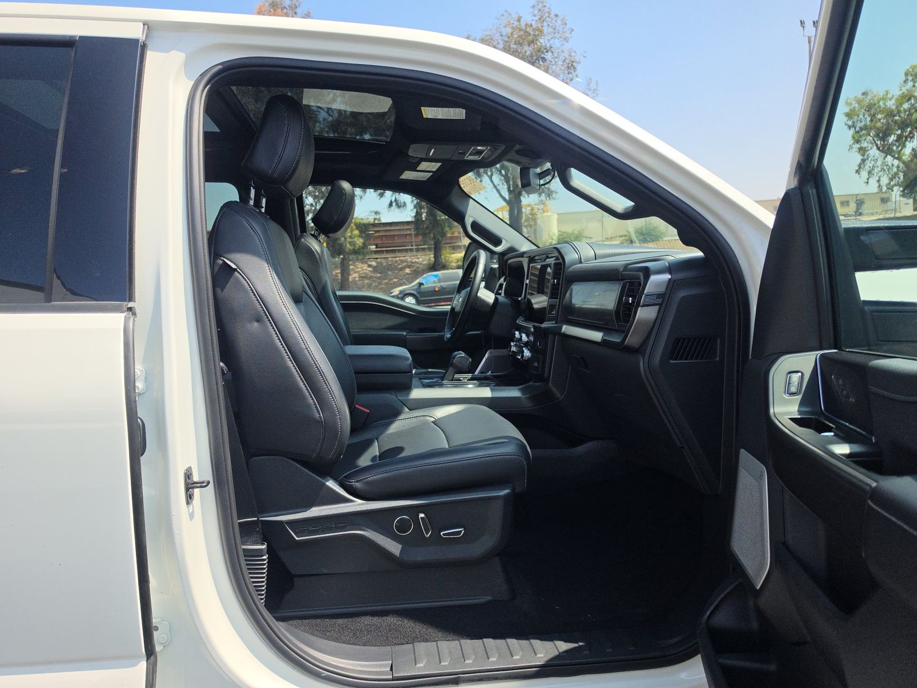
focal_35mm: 23
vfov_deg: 58.9
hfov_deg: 73.9
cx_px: 458
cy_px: 344
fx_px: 609
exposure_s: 1/5445
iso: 65
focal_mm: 6.5
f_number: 1.4
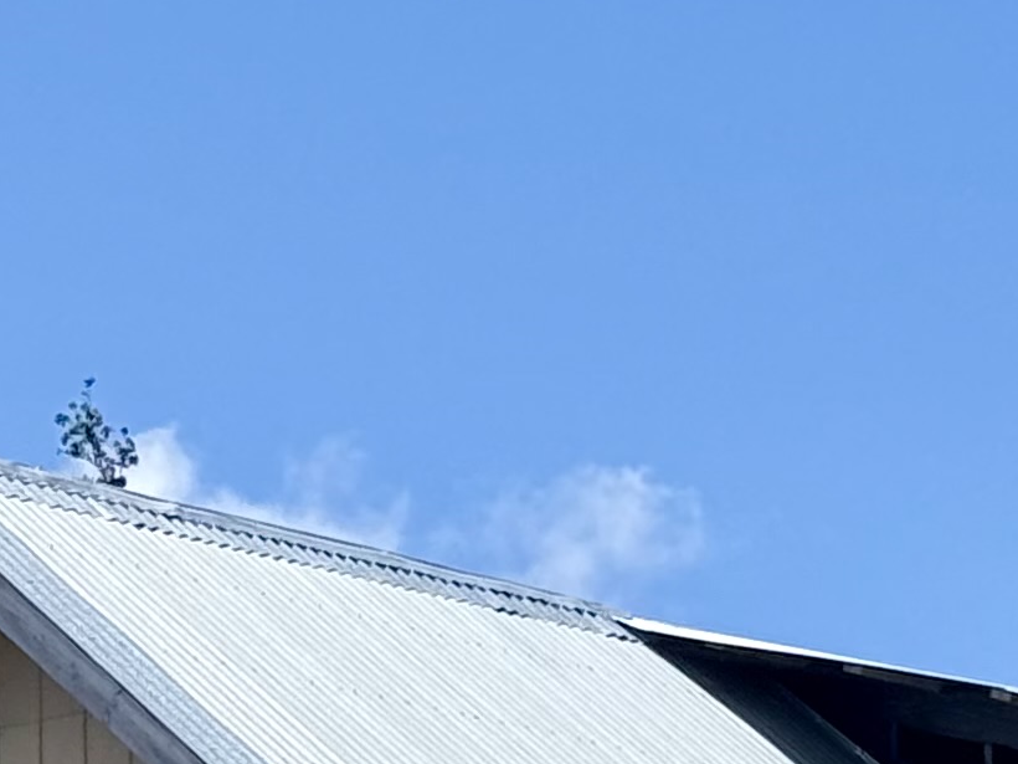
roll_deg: +0.7
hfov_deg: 8.4
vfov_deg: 6.1
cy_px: 1644
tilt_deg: +3.1
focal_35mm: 236
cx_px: 624
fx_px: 6940
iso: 64
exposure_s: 1/3704
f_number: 1.78
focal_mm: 6.76
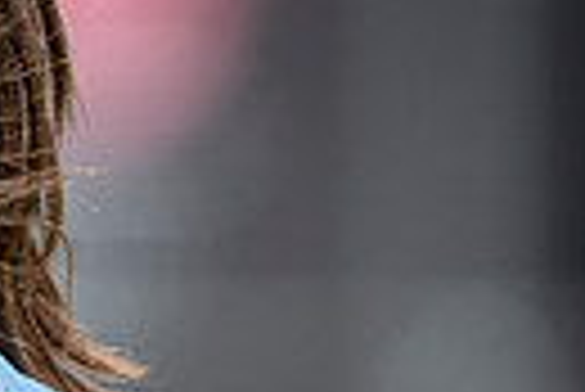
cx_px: -375
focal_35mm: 2881
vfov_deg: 0.5
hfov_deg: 0.7
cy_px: 568
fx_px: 46868
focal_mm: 300
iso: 100
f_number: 2.8
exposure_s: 1/1000
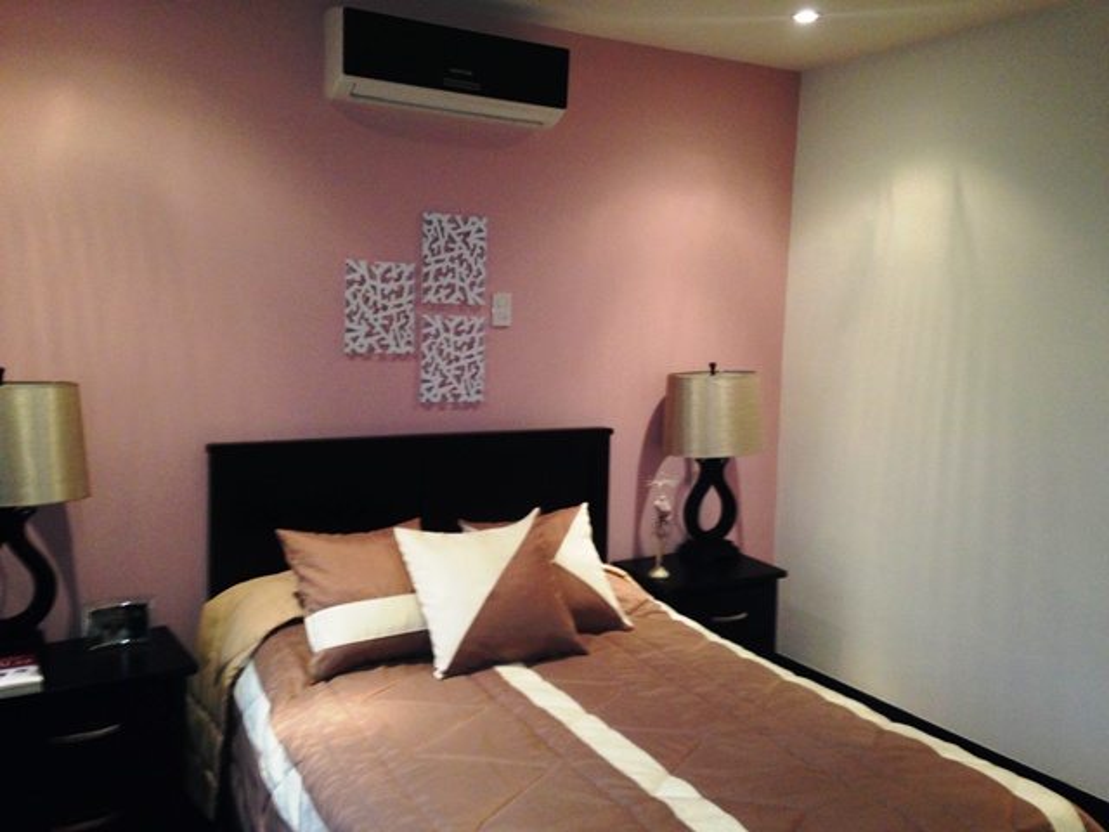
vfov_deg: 42.9
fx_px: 1057
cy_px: 416
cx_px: 554
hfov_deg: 55.4
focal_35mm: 33
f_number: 2.4
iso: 125
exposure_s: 1/20
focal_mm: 4.12
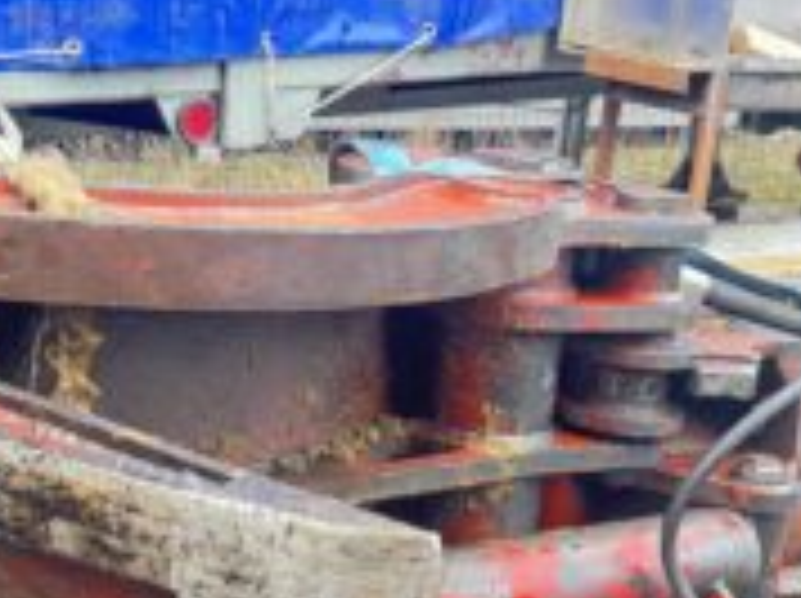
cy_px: 656
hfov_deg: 35.5
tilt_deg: -24.8
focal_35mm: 54
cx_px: 477
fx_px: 1248
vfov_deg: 25.1
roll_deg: -4.8
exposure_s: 1/98
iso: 200
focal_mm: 6.76
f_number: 1.78
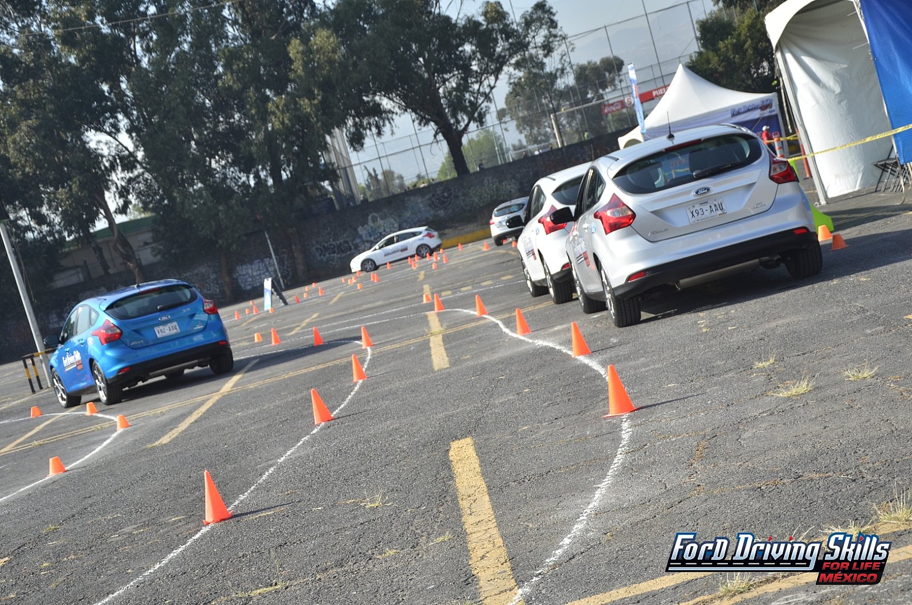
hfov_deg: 28.1
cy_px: 302
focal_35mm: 72
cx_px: 456
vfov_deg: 18.9
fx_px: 1821
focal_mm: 48
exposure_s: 1/400
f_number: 5.6
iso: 250
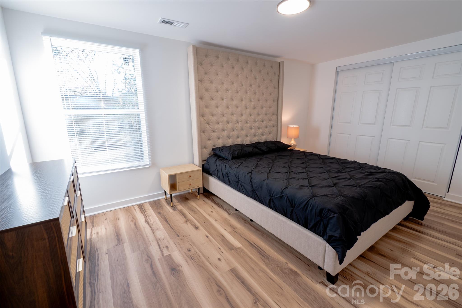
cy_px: 154
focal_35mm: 15
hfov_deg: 100.4
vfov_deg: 77.3
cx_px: 231
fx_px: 192
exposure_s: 1/2
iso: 50
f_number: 11
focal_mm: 10
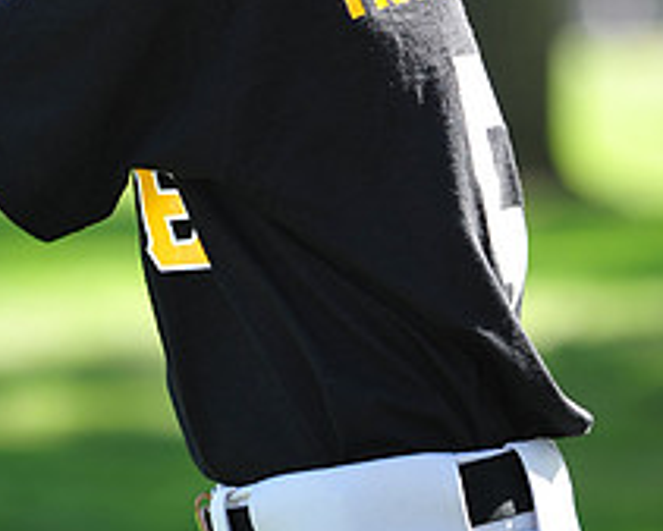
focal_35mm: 373
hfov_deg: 5.2
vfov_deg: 4.1
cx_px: 138
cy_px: -286
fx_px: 7322
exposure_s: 1/400
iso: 200
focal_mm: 145
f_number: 4.5
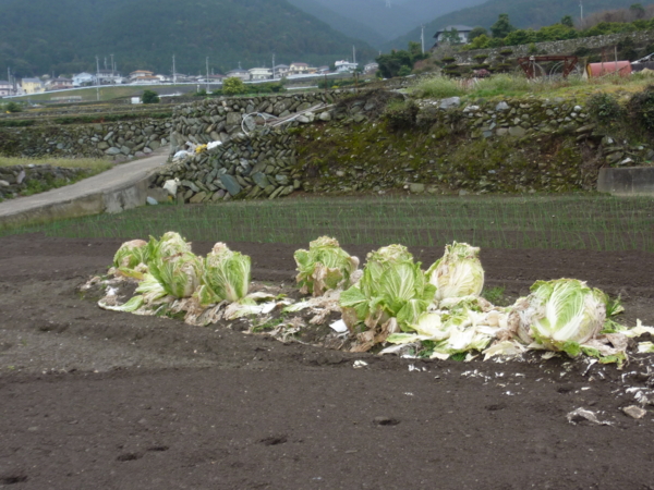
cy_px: 245
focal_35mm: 45
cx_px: 327
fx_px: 850
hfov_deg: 42.1
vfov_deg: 32.2
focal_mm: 6.1
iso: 80
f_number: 4
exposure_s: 1/125
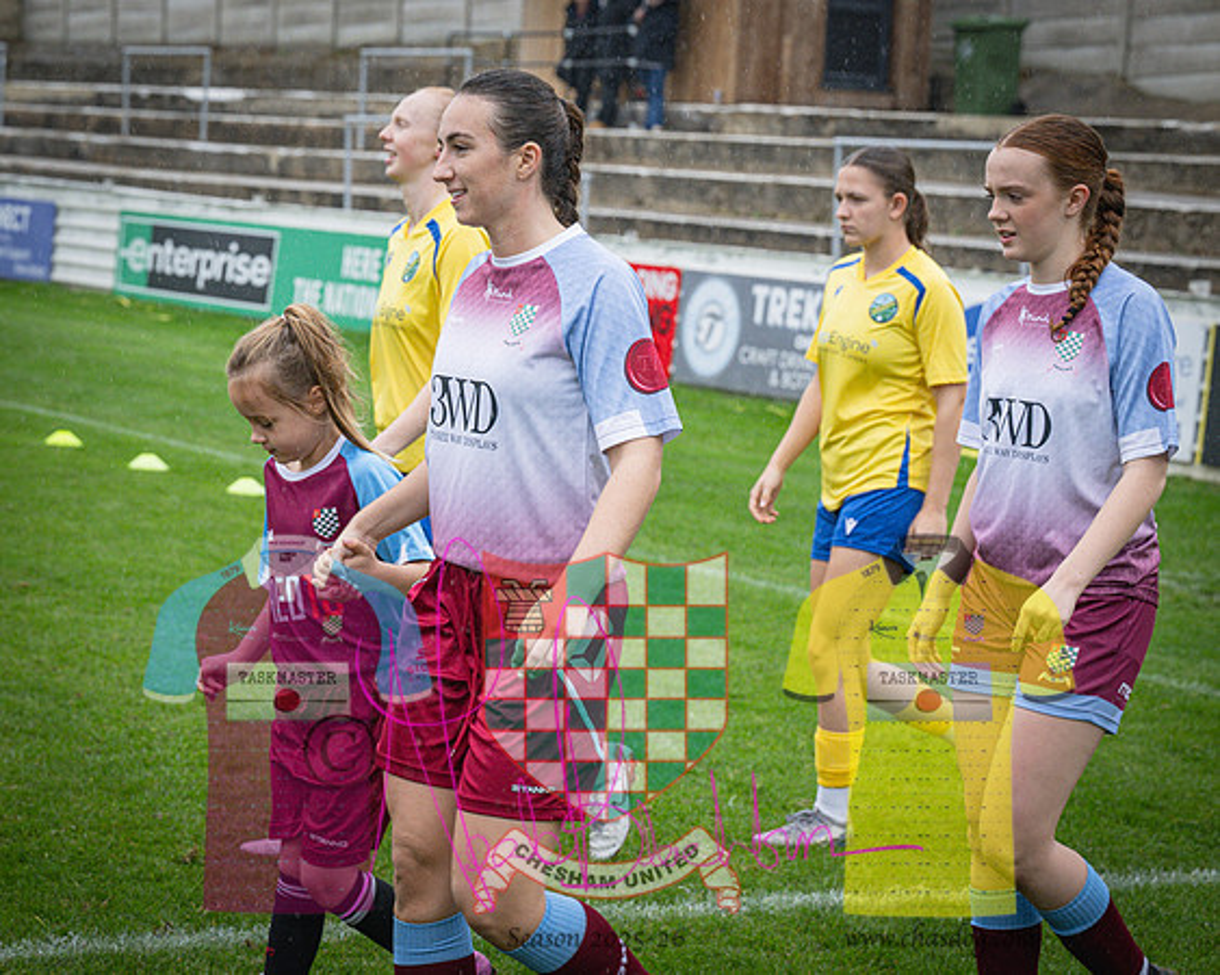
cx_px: 406
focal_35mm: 95
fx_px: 3436
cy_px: 495
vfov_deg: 16.2
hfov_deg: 20.1
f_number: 5
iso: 1250
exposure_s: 1/640
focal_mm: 70
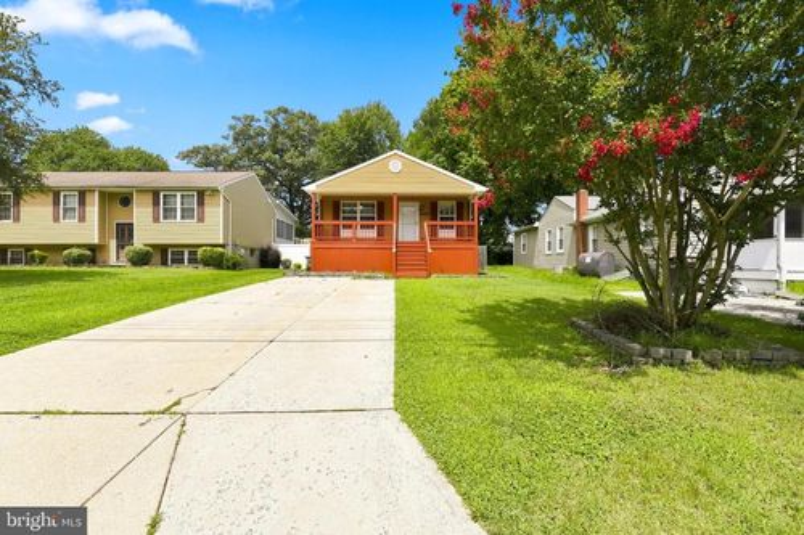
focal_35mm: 15
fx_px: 335
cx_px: 402
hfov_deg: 100.4
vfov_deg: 77.3
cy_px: 268
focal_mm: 15
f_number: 9
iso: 100
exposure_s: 1/320
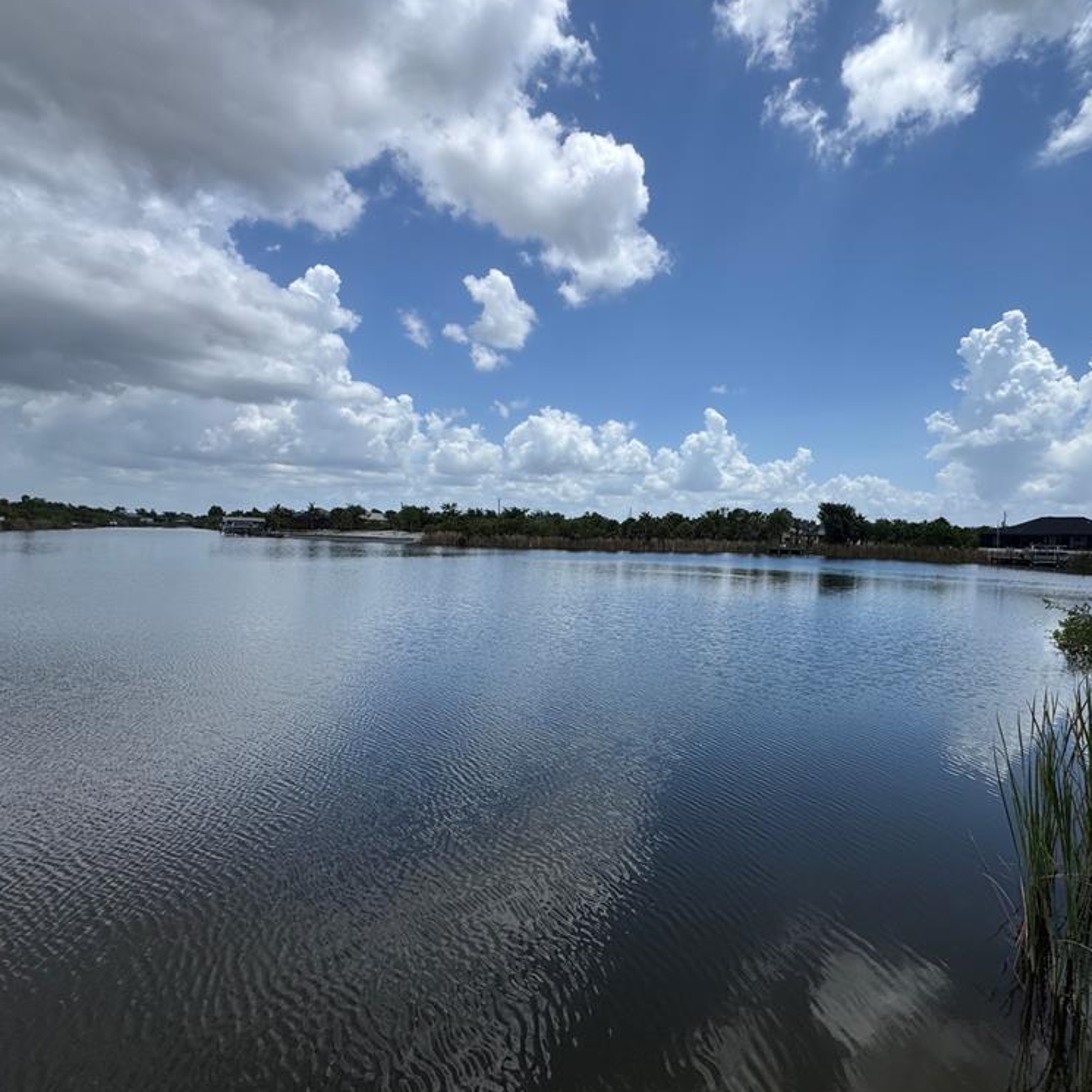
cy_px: 547
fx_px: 607
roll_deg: -1.1
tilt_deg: -1.2
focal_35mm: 17
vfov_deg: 84.0
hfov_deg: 83.1
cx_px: 645
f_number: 2.2
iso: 40
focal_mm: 2.22
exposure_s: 1/3390
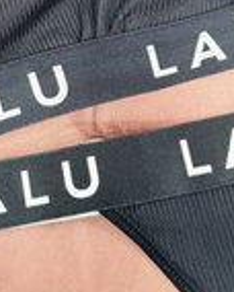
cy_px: -32
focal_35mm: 88
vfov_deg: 20.6
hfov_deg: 17.4
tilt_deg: -84.7
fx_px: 760
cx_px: 60
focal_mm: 6.76
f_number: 1.78
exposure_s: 1/50
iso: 320
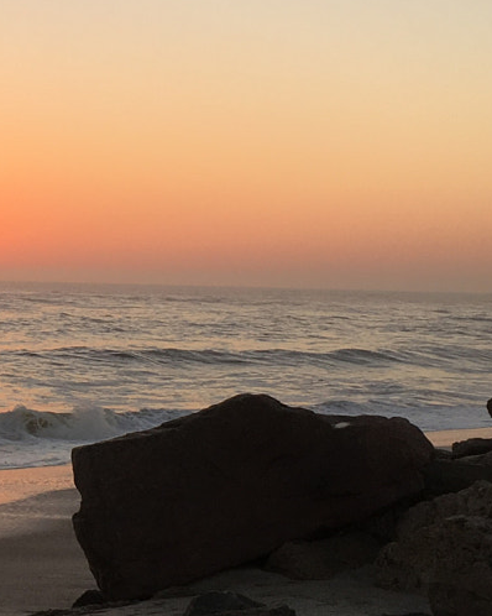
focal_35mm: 91
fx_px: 1657
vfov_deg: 21.0
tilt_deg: +2.1
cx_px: -56
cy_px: 241
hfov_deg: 16.4
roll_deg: -1.0
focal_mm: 4.15
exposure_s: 1/183
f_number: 2.2
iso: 25
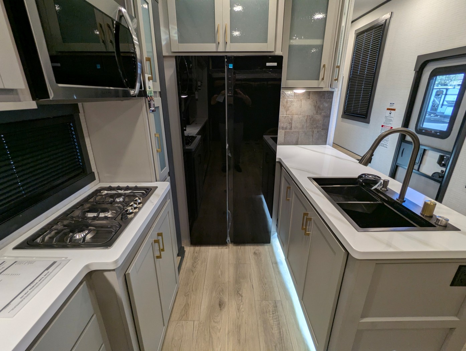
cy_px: 176
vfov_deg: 78.2
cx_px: 233
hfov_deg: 94.4
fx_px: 216
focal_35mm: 16
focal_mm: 2.35
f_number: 2.2
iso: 101
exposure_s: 1/46.3
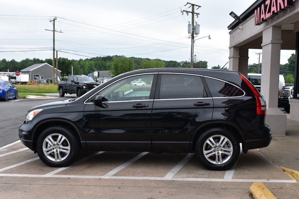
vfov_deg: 34.2
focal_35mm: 39
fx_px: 324
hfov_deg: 49.6
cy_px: 100
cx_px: 150
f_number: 10
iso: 400
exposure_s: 1/250
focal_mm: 26
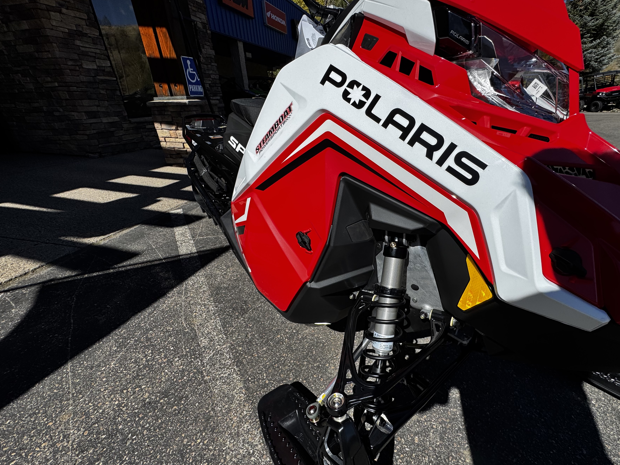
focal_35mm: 16
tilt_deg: -26.1
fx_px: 287
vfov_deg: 78.0
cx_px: 340
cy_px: 244
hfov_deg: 94.2
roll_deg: +1.2
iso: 50
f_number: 2.2
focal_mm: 2.22
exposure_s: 1/3390
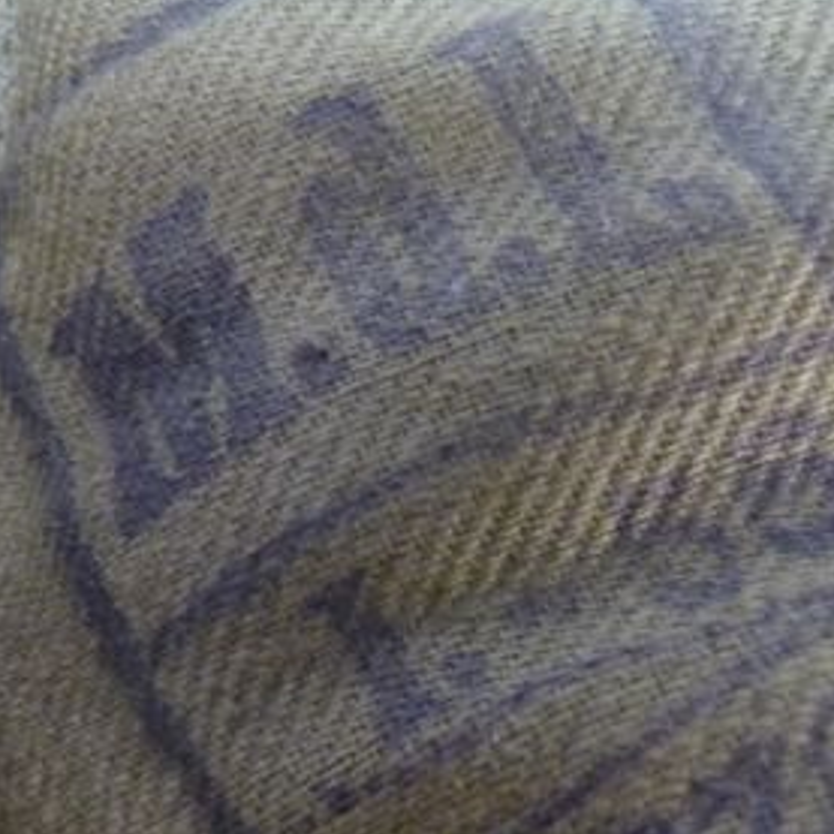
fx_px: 1881
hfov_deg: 25.0
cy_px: 689
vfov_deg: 24.5
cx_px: 452
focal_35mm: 69
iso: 400
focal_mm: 4.8
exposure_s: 1/8
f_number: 2.8
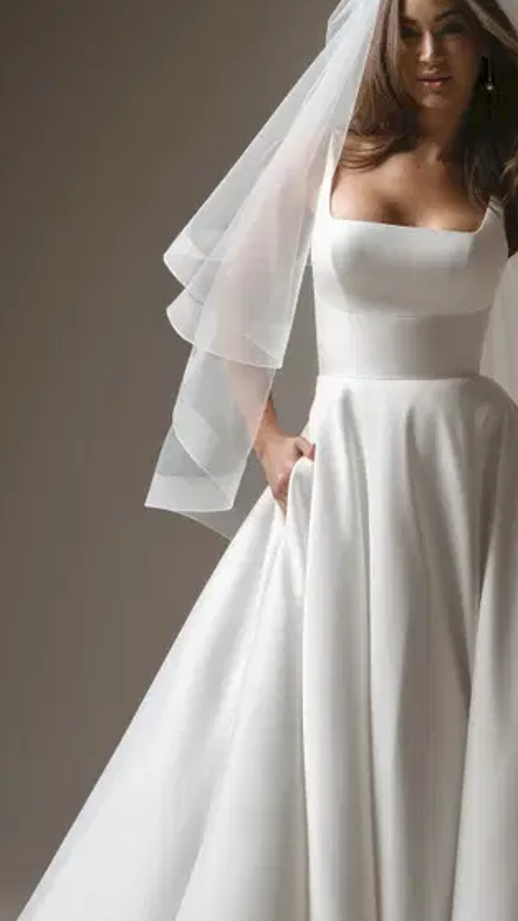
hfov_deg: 10.5
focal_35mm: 115
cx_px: 472
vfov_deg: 18.6
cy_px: 532
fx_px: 2810
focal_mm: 62.4
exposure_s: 1/125
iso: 500
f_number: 10
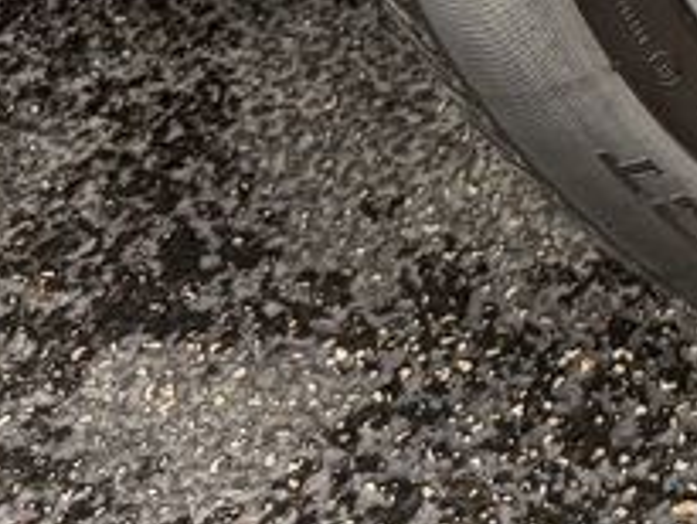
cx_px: 1377
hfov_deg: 14.0
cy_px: -718
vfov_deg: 10.6
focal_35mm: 120
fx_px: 2418
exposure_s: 1/387
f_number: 1.78
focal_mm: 6.76
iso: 100
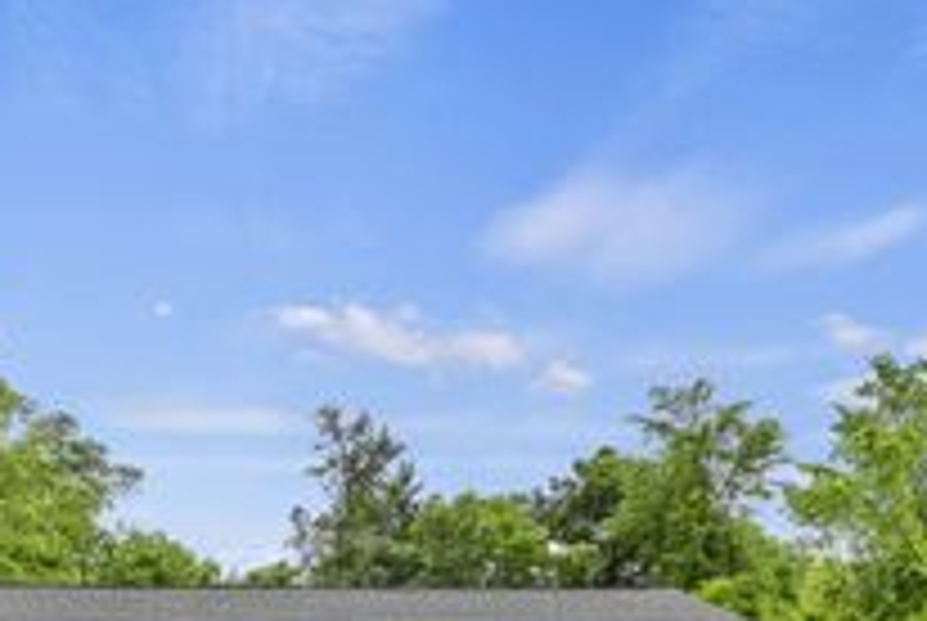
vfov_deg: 33.2
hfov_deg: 55.2
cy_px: 711
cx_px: 360
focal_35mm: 34
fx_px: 877
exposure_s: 1/500
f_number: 4.5
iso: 640
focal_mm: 14
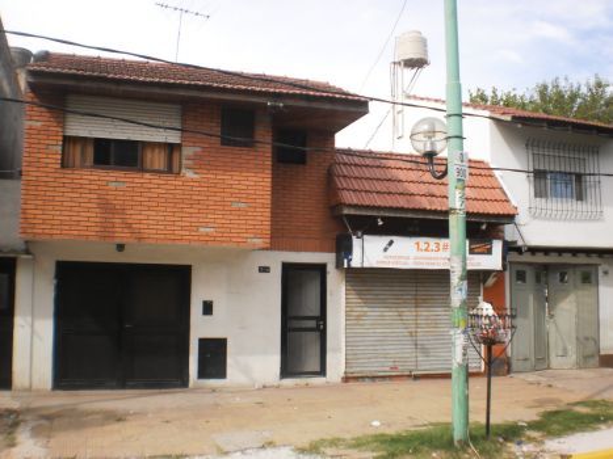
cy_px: 230
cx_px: 306
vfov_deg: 39.6
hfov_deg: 51.4
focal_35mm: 36
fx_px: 637
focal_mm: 6.3
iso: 200
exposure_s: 1/640
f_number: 4.6
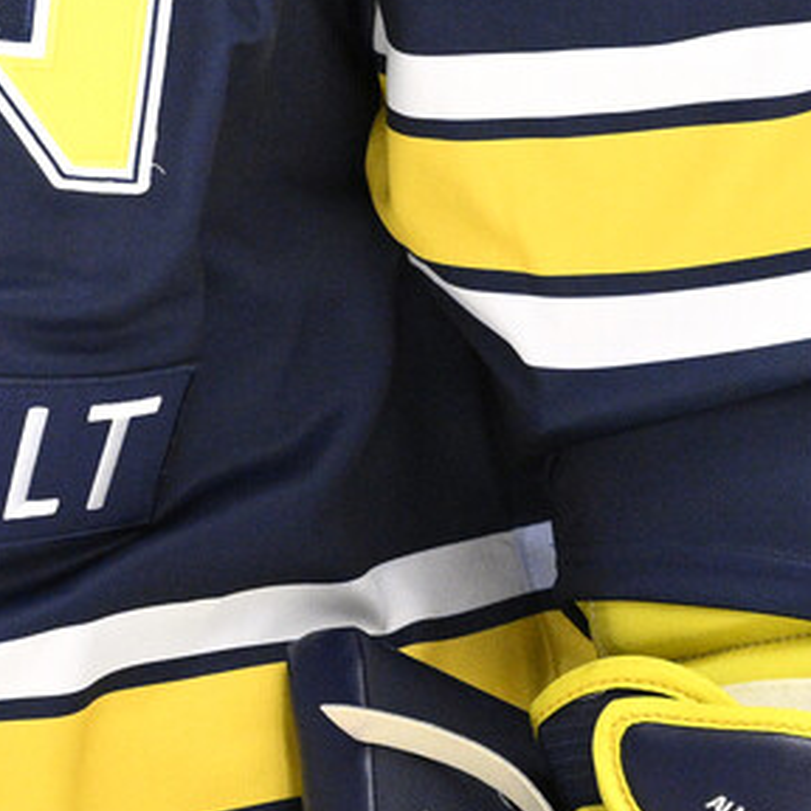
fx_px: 50070
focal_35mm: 1889
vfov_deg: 0.9
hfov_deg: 0.9
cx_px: -149
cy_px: -520
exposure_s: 1/1000
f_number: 2.8
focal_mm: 400
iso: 3200
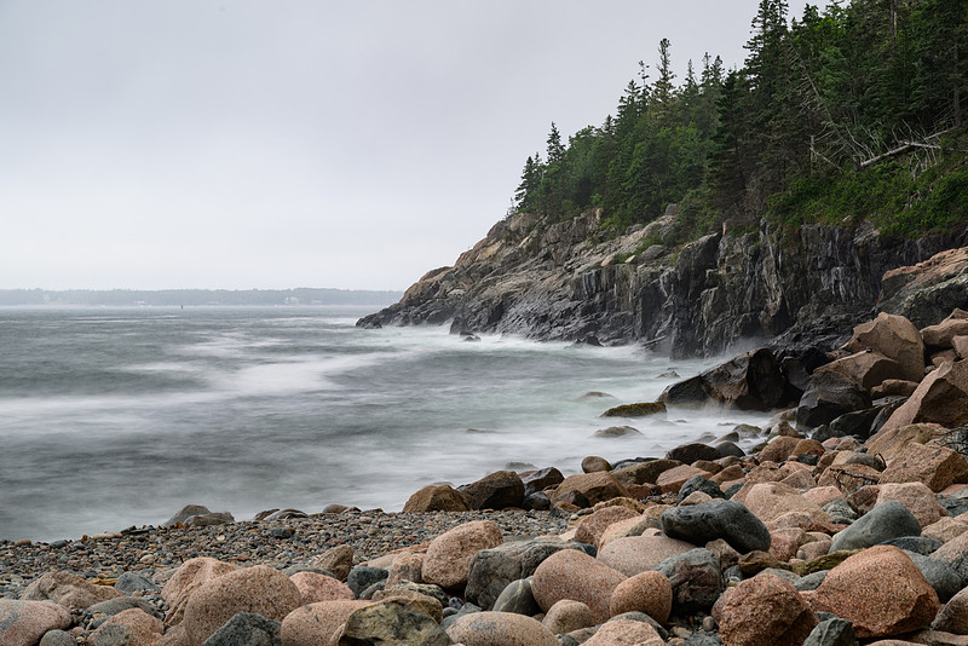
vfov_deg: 18.5
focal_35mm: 74
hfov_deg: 27.4
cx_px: 487
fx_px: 1985
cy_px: 323
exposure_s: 4
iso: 32
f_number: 13
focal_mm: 73
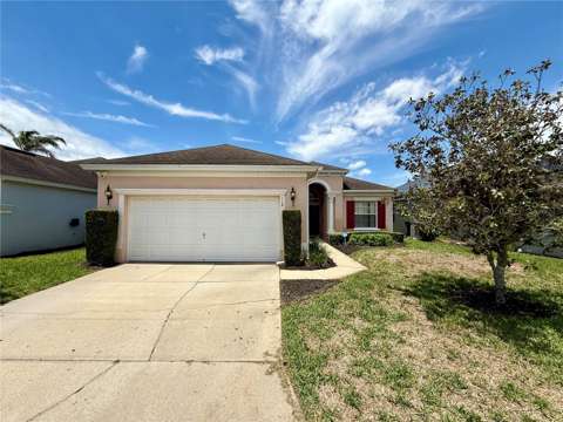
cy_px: 211
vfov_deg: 85.7
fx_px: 228
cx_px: 282
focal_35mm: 14
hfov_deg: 102.1
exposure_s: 1/3289
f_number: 2.2
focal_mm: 2.22
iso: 50
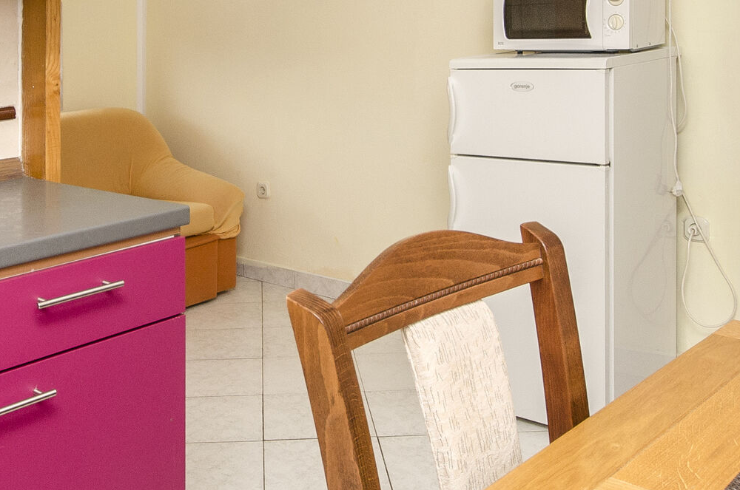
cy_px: 29
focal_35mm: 42
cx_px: 241
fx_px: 862
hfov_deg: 45.7
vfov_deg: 30.1
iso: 200
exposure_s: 1/100
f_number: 8
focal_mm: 10
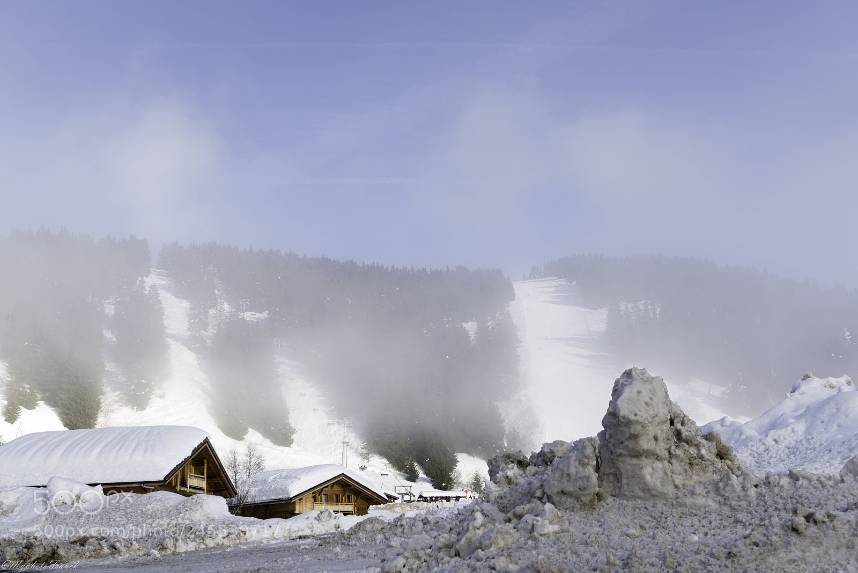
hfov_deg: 46.4
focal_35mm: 42
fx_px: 1001
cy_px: 286
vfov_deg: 31.9
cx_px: 429
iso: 50
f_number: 6.3
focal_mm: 42
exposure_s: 1/160
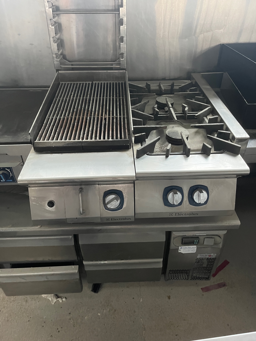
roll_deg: +1.8
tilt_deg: -39.1
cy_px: 170
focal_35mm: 26
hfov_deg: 53.0
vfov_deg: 67.3
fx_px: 256
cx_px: 128
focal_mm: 5.1
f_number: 1.6
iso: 500
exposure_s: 1/56
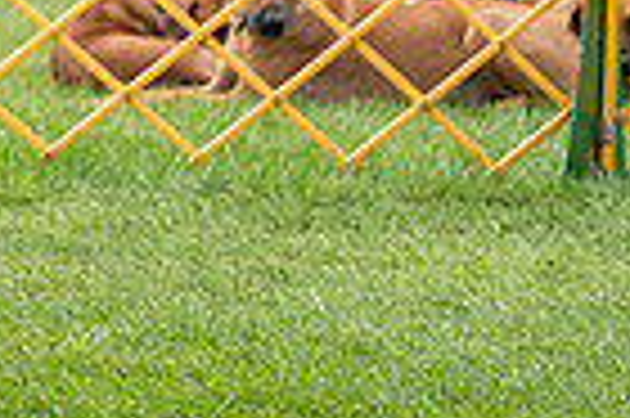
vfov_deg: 2.3
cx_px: -490
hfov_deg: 3.4
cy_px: -357
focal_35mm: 604
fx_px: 10558
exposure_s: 1/800
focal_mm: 146
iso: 1000
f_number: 3.2
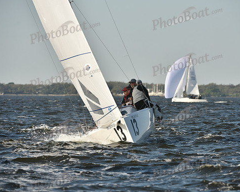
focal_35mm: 306
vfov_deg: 5.1
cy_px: 96
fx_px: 2174
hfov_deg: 6.3
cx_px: 126
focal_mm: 270
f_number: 7.1
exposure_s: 1/1250
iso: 250
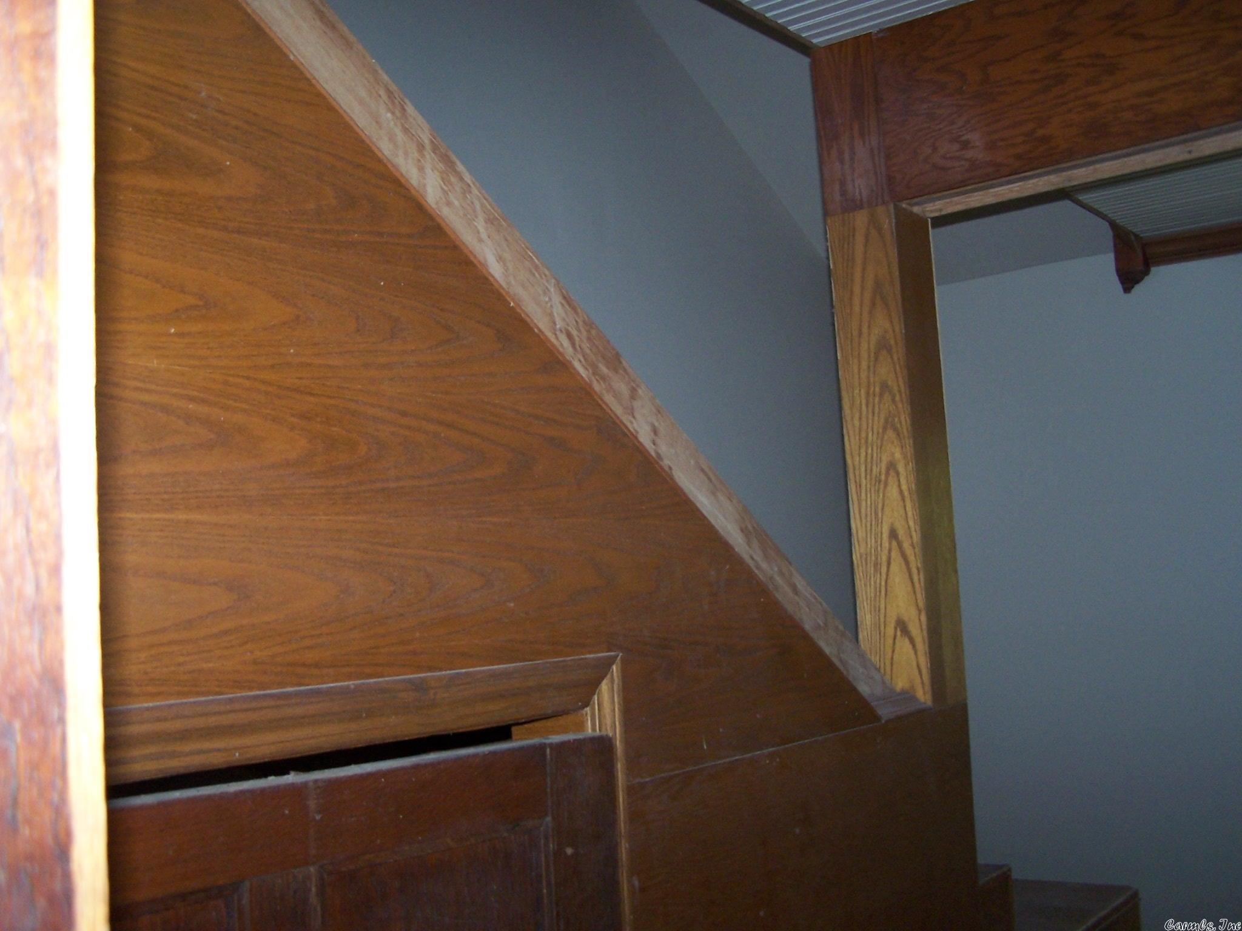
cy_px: 466
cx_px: 621
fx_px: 1363
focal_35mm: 38
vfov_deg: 37.7
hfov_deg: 49.0
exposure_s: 1/60
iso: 140
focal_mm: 6.3
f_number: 2.8
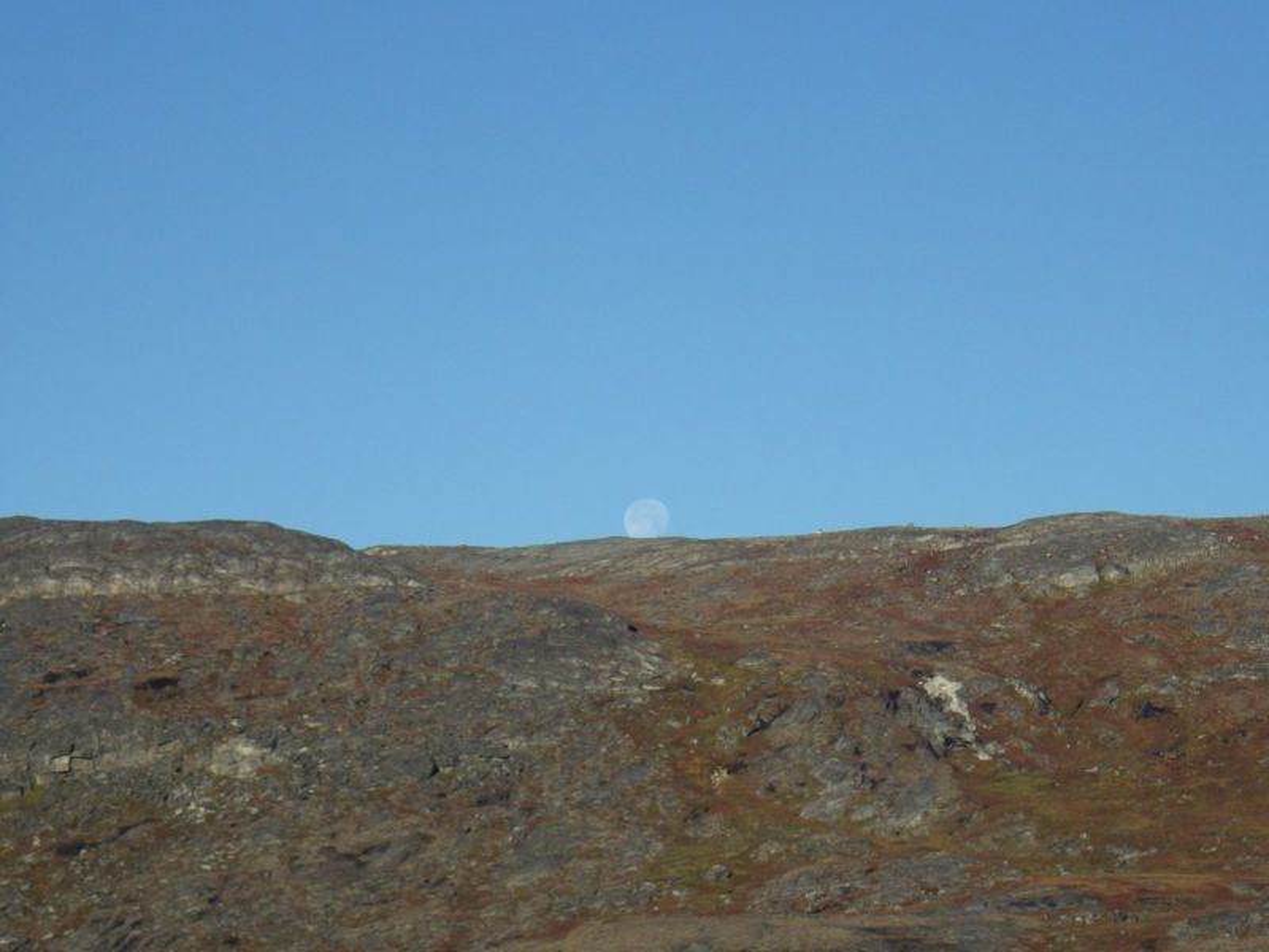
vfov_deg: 10.6
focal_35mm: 140
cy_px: 476
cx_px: 634
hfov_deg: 14.1
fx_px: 5132
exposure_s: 1/400
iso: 125
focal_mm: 25
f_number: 6.6
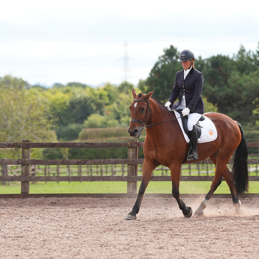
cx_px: 187
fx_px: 2802
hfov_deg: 5.3
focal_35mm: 331
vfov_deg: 5.3
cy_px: 130
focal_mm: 173.2
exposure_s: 1/1250
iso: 400
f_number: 4
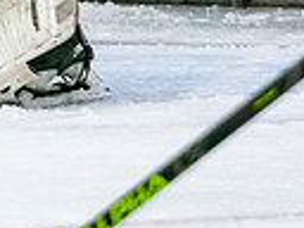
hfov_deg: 1.8
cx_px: -136
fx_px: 9897
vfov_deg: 1.3
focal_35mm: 1127
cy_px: -192
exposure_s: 1/640
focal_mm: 170
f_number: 3.2
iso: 3200
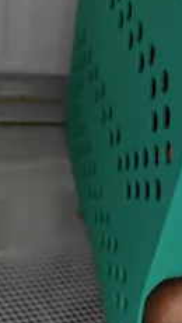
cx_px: 230
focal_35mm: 58
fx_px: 496
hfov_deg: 19.4
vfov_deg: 35.9
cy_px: 144
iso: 1000
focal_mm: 5.43
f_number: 1.8
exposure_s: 1/25
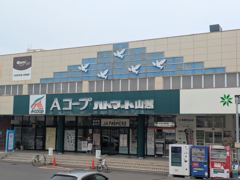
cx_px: 120
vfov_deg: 28.6
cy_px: 90
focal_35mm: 51
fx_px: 354
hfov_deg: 37.5
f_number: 1.89
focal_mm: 5.43
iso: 50
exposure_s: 1/1789
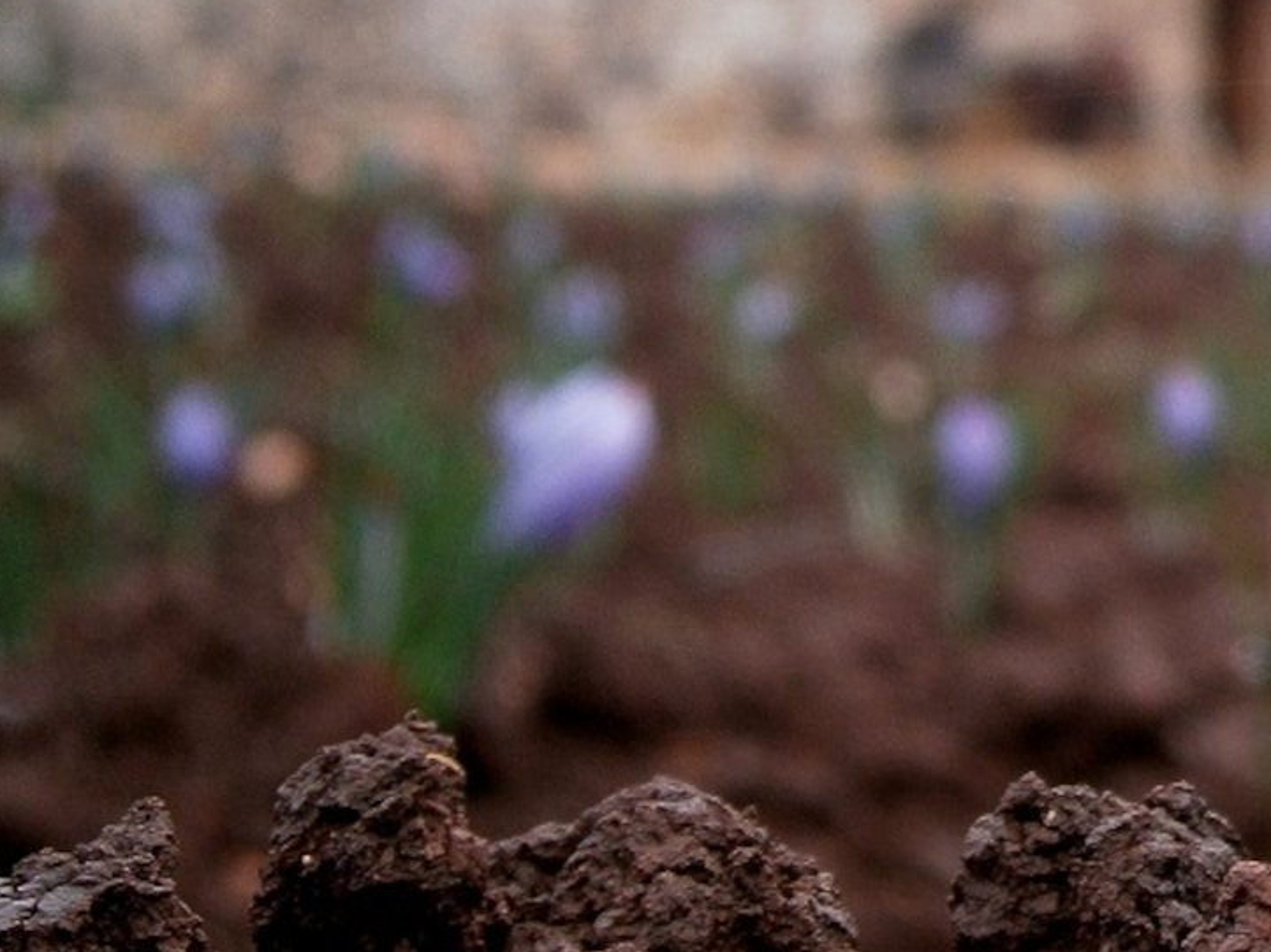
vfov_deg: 11.8
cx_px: 1565
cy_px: 150
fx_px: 4588
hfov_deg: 15.2
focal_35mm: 125
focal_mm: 8.3
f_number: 3.4
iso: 80
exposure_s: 1/80
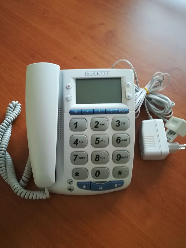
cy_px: 124
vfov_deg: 67.3
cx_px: 93
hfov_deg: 53.1
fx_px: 186
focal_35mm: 26
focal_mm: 3.83
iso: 500
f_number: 2.2
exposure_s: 1/25
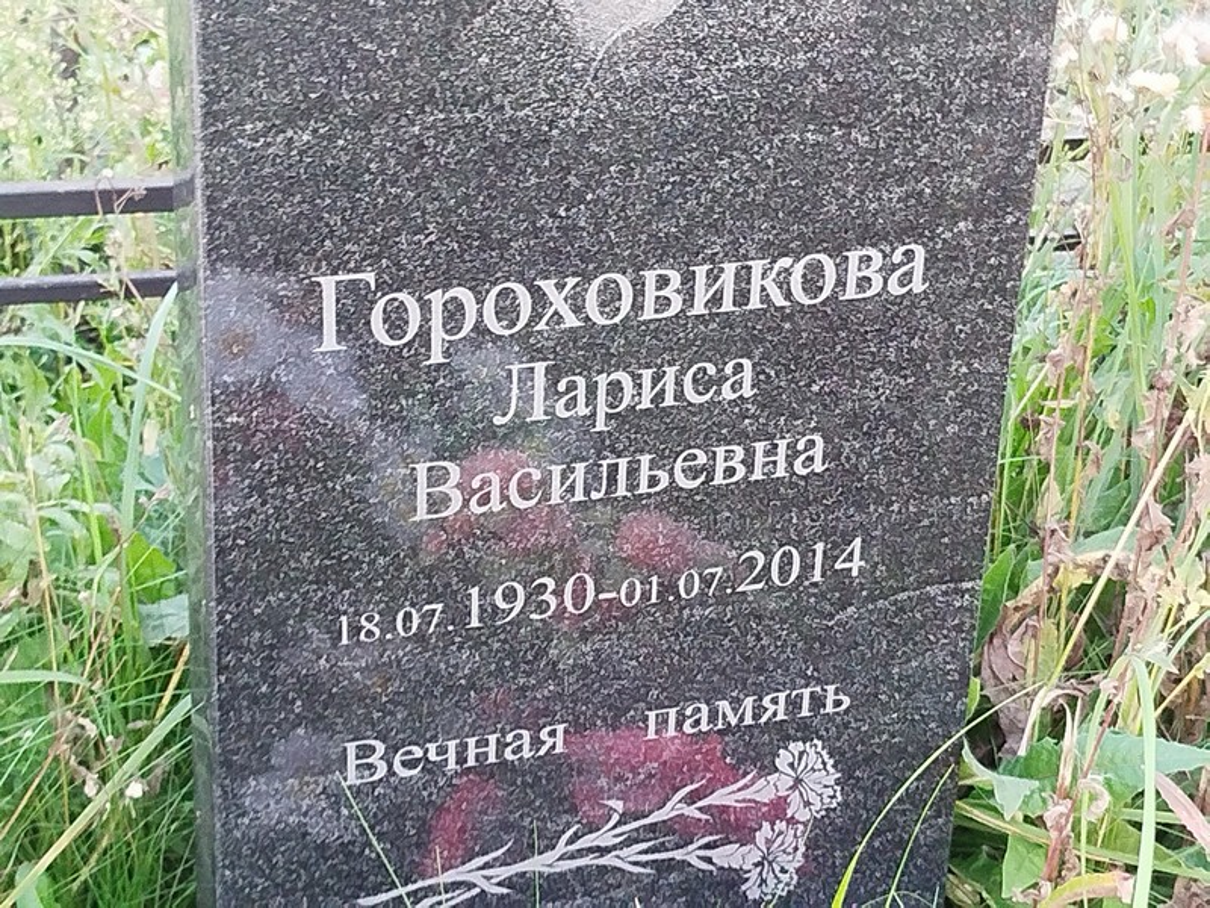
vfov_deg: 20.4
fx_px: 2517
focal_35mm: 72
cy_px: 454
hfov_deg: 27.0
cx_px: 605
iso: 320
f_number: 1.7
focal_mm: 5.31
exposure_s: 1/33
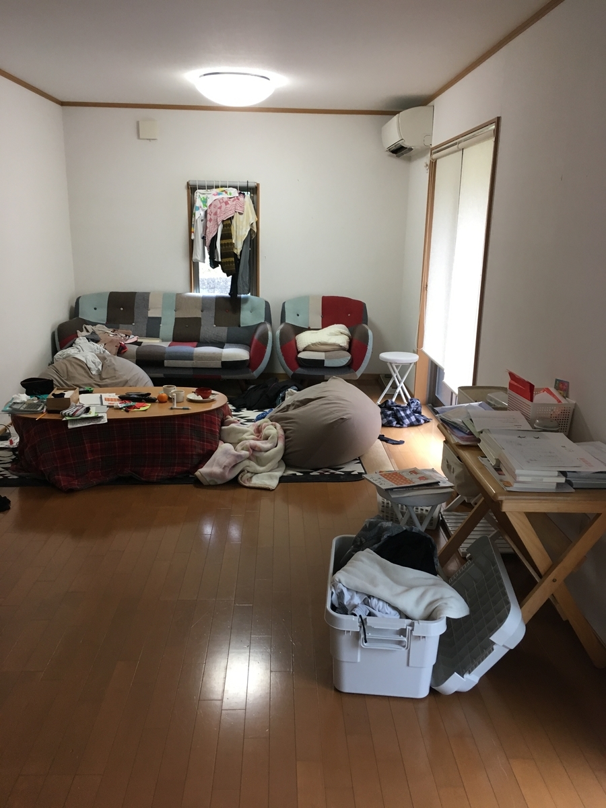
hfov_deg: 48.2
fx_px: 677
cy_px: 404
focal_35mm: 29
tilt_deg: -15.9
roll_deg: -1.2
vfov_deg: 61.7
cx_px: 303
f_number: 2.2
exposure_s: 1/30
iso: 80
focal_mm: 4.15
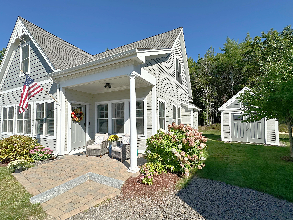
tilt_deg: +1.7
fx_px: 135
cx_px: 146
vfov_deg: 78.1
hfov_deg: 94.5
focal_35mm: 16
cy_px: 115
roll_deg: +0.3
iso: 50
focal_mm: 2.22
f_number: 2.2
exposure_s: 1/3300
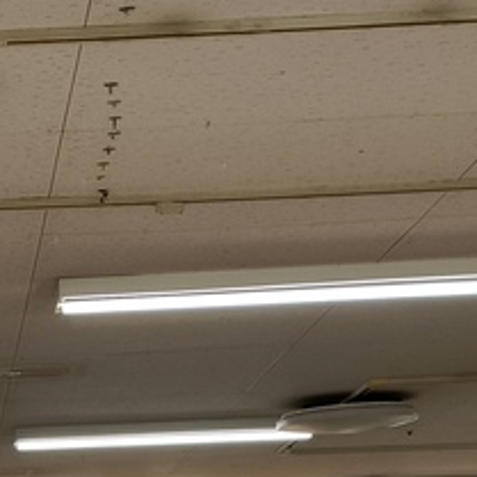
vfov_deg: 12.4
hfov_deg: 13.2
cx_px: -171
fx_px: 1980
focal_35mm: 127
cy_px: 890
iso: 125
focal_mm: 4.7
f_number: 1.7
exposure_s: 1/50
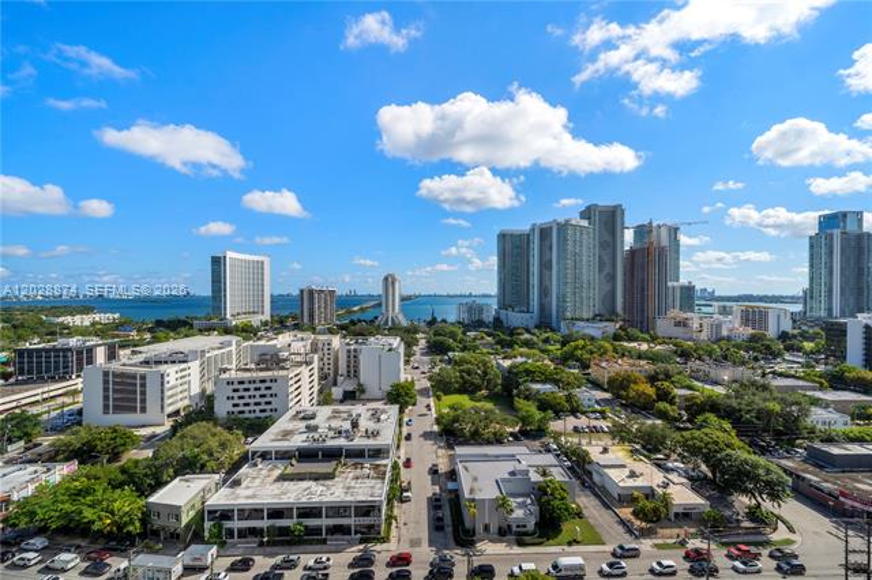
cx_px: 436
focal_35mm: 13
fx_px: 315
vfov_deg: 85.4
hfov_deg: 108.4
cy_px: 290
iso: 100
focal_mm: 13
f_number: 11
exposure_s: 1/125
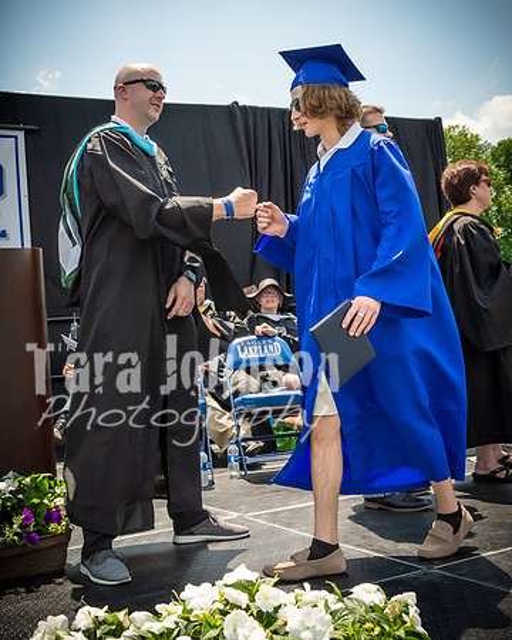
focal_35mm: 45
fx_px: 857
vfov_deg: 40.9
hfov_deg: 33.2
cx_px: 229
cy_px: 279
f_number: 7.1
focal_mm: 19
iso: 200
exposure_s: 1/800
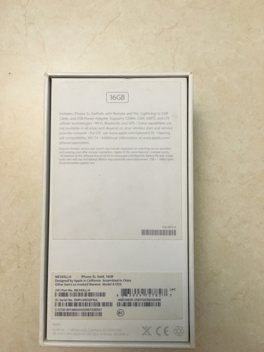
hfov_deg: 48.2
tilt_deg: -86.0
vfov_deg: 61.7
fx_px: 295
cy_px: 176
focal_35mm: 29
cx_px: 132
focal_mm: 4.15
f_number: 2.2
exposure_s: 1/17
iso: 200
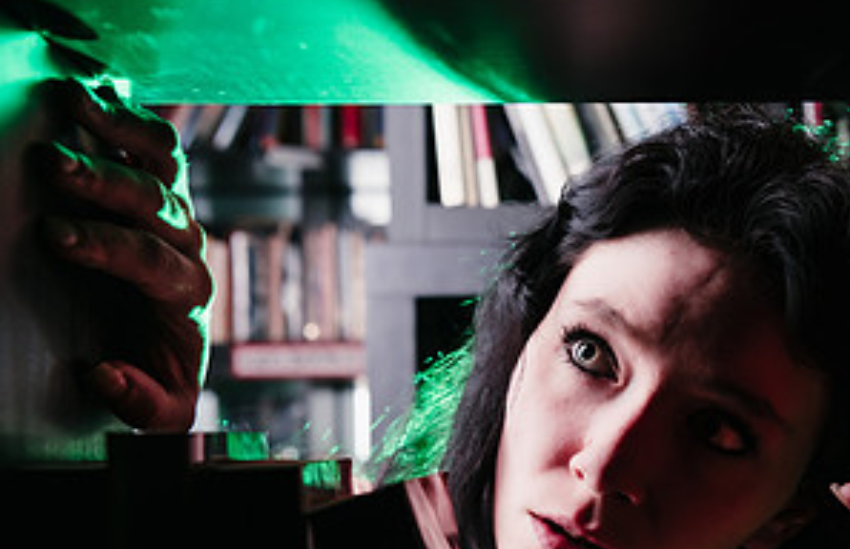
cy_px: 518
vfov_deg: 19.4
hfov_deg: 30.1
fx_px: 1567
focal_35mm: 67
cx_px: 578
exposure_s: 1/80
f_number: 4.5
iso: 64
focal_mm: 34
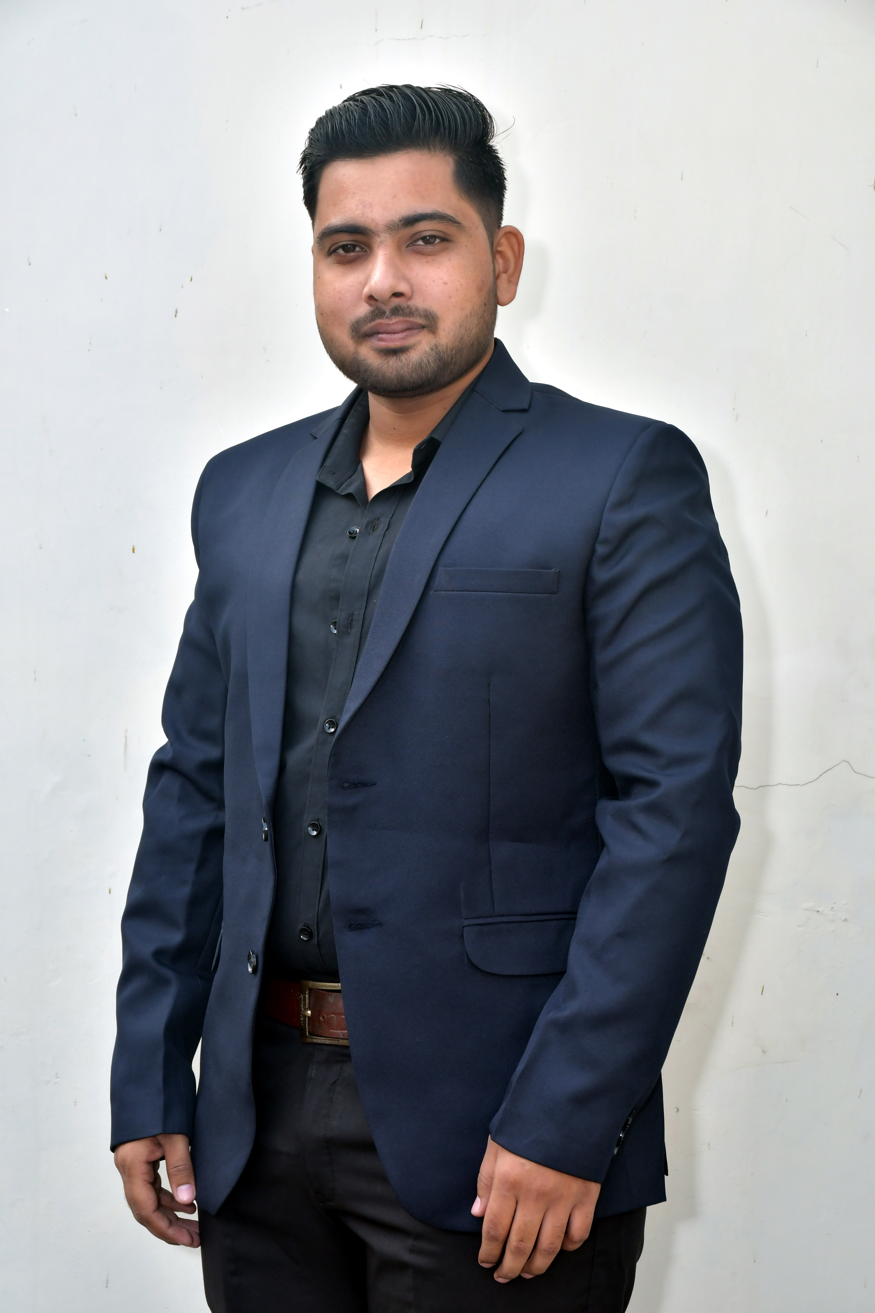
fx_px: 3609
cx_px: 438
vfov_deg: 20.6
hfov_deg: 13.8
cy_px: 656
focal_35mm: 99
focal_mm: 66
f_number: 8
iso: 320
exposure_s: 1/160
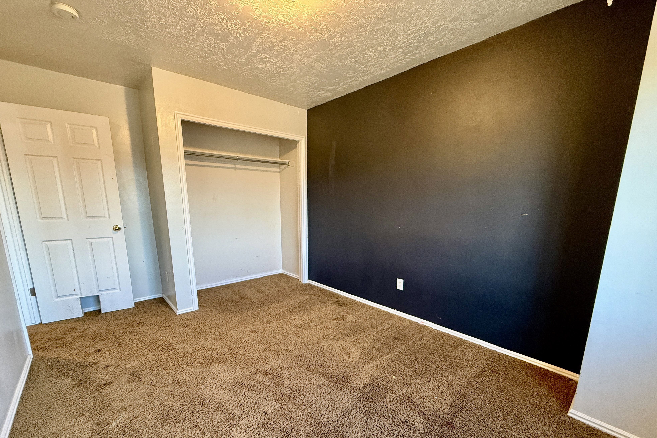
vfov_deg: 76.8
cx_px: 327
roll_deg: -0.8
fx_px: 274
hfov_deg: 100.4
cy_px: 252
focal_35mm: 15
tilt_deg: -9.9
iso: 400
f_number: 2.2
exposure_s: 1/60
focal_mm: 2.22
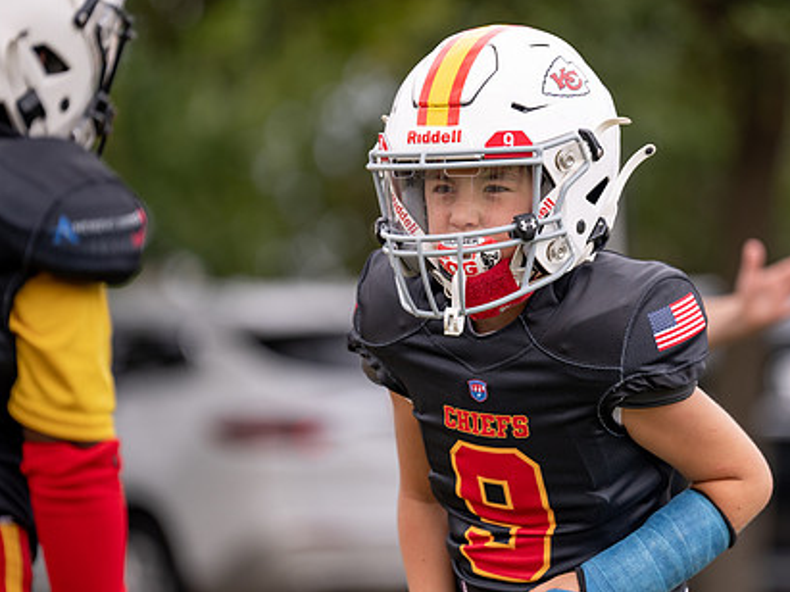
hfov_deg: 6.8
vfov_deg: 5.1
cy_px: 298
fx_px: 6662
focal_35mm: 292
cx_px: 521
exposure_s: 1/1000
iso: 100
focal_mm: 200
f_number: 2.8
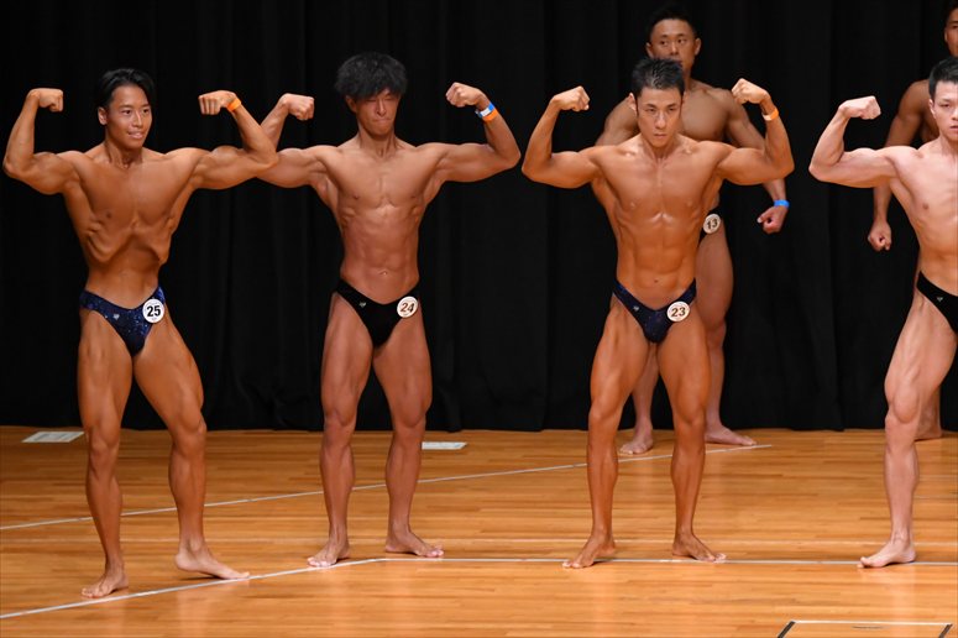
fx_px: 7182
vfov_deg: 5.1
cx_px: 479
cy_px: 319
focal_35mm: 270
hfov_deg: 7.6
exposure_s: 1/400
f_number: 5.6
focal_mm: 180
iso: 4000
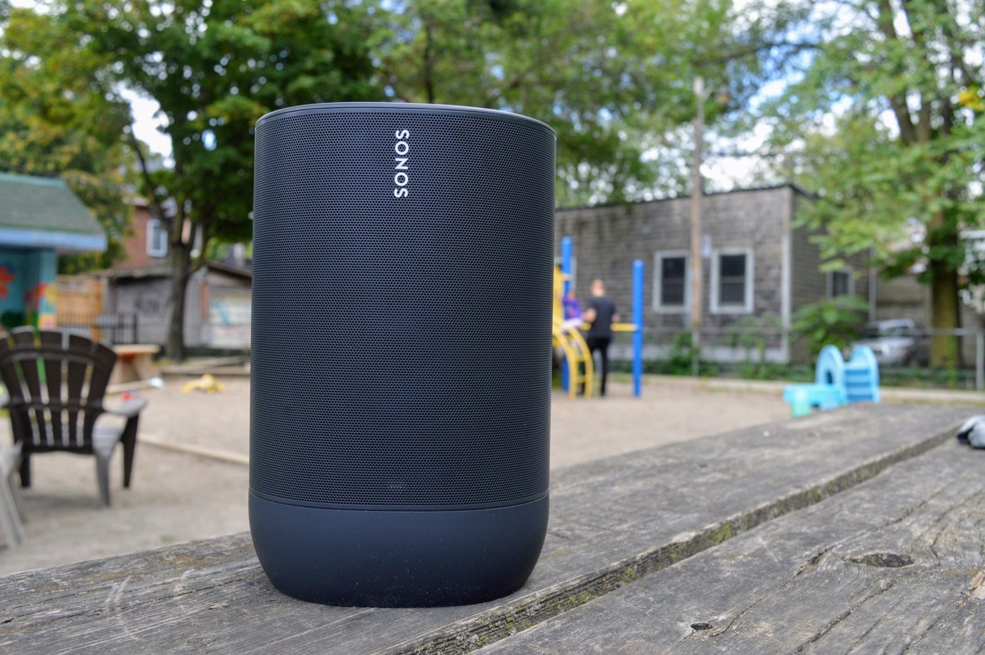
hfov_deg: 57.3
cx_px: 492
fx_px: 902
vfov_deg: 39.9
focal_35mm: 33
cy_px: 328
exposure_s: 1/125
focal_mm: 22
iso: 180
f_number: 5.6
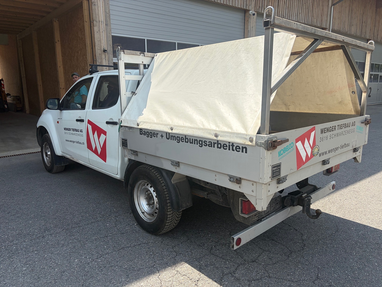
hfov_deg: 67.3
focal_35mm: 26
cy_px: 144
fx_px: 287
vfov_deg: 53.1
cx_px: 191
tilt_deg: -10.7
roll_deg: +1.4
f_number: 1.6
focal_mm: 5.96
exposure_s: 1/3279
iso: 50
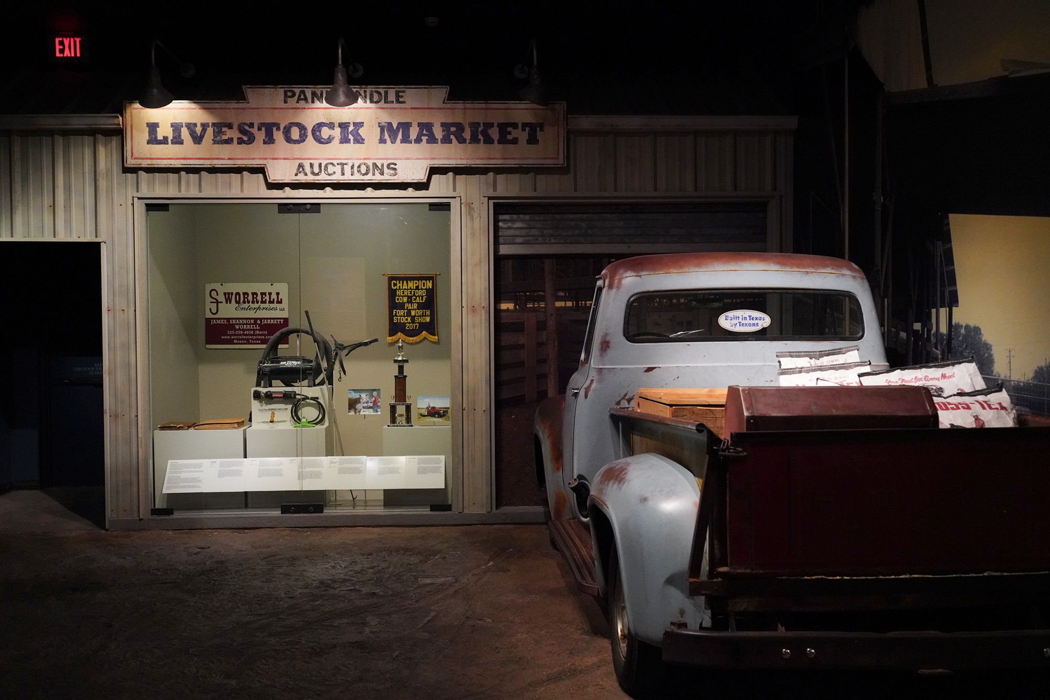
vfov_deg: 36.0
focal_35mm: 37
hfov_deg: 51.9
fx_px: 1079
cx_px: 525
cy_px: 350
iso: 6400
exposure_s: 1/100
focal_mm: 37
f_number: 5
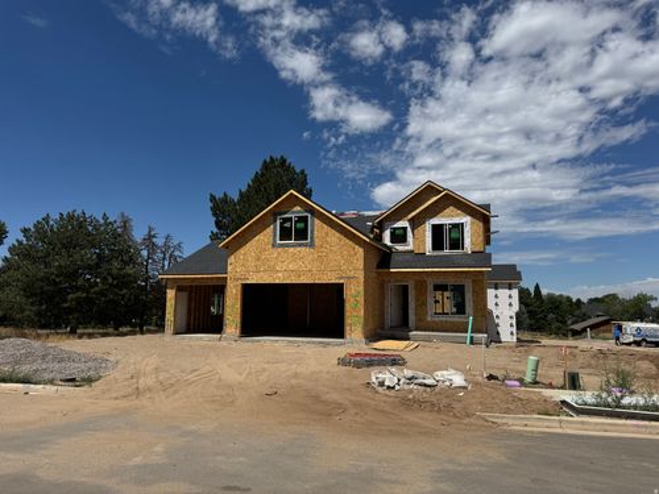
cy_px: 247
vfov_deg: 56.8
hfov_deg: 71.6
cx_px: 330
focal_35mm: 24
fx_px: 457
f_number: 1.78
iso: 80
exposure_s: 1/9009
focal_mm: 6.76
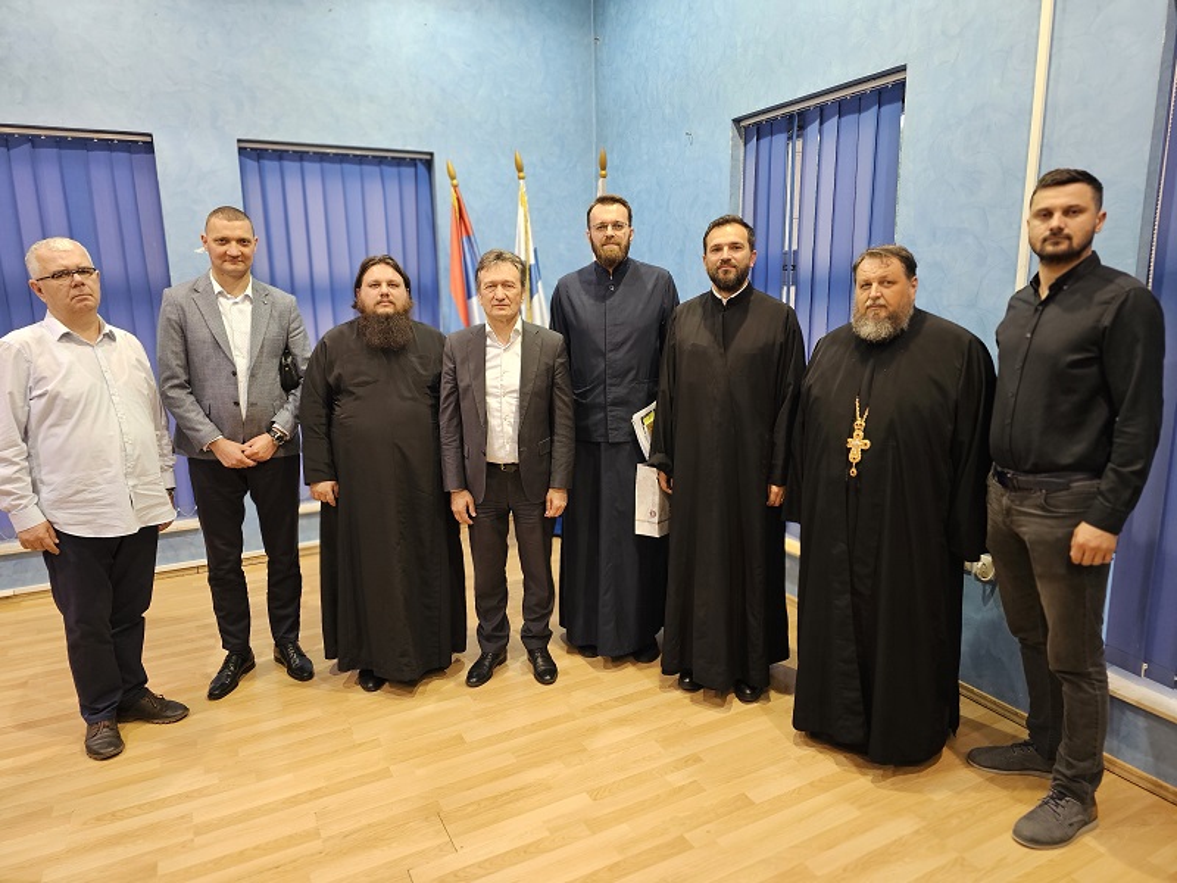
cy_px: 442
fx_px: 782
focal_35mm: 23
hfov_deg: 73.9
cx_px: 588
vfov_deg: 58.9
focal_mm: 6.3
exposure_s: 1/100
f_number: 1.7
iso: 250
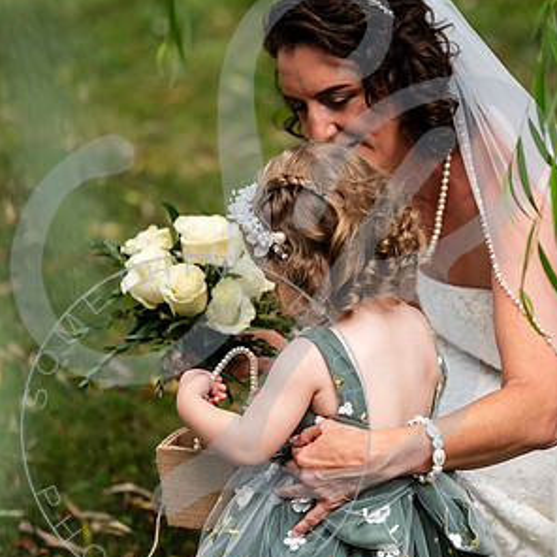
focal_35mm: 142
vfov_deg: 12.3
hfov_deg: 12.3
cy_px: 286
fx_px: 2585
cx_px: 280
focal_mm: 110
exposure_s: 1/800
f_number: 2.8
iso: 400
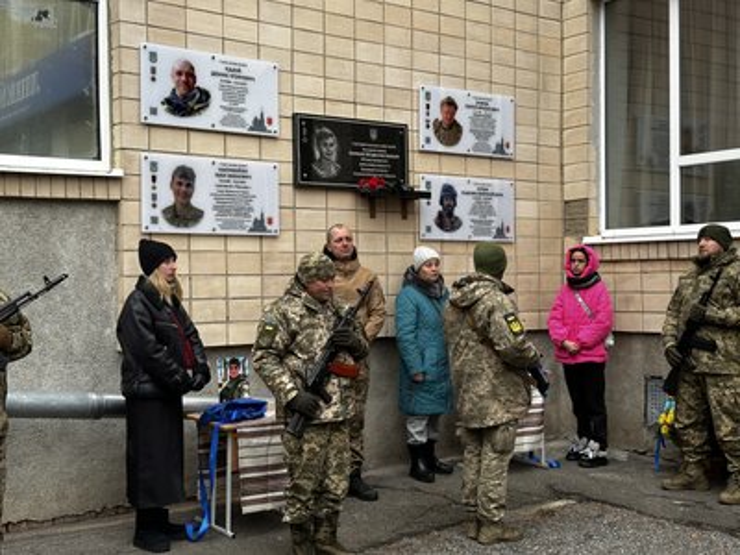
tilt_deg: +0.3
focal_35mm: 48
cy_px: 278
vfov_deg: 30.3
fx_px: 1026
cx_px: 370
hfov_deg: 39.7
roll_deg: +0.3
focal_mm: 6.86
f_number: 1.78
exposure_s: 1/102
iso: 80
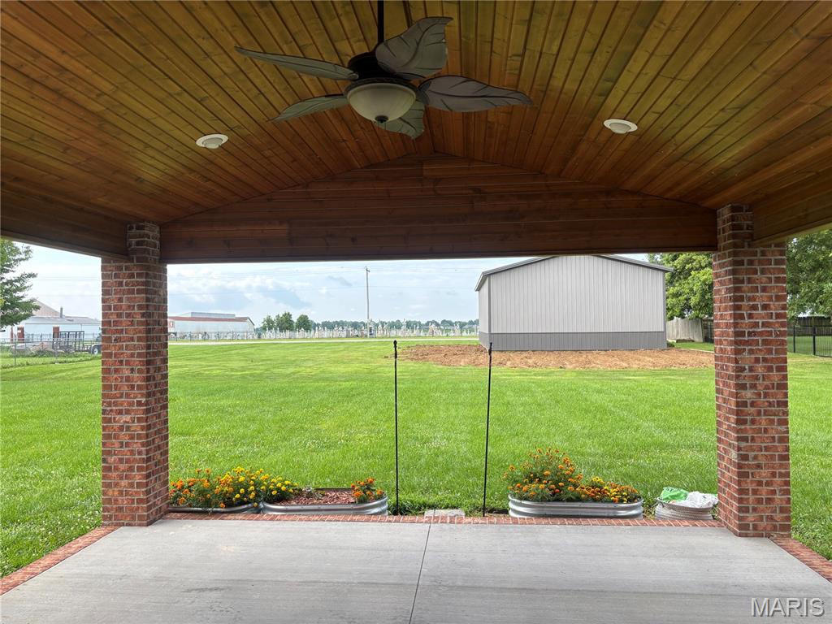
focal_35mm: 26
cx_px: 416
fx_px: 625
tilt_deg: +1.3
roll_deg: +1.2
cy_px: 312
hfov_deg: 67.3
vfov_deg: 53.1
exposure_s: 1/742
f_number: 1.6
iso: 50
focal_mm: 5.96
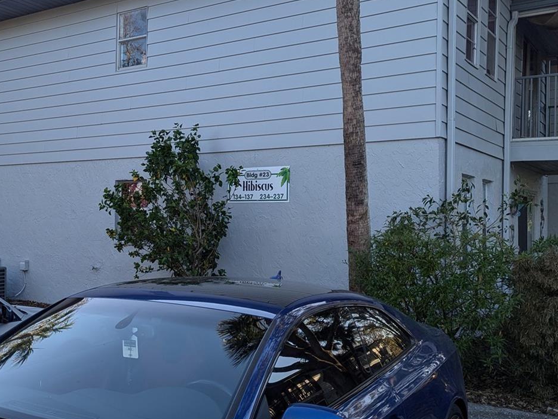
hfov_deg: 45.1
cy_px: 212
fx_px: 661
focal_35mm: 41
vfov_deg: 35.2
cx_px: 184
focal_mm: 6.81
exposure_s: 1/529
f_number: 1.85
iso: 23
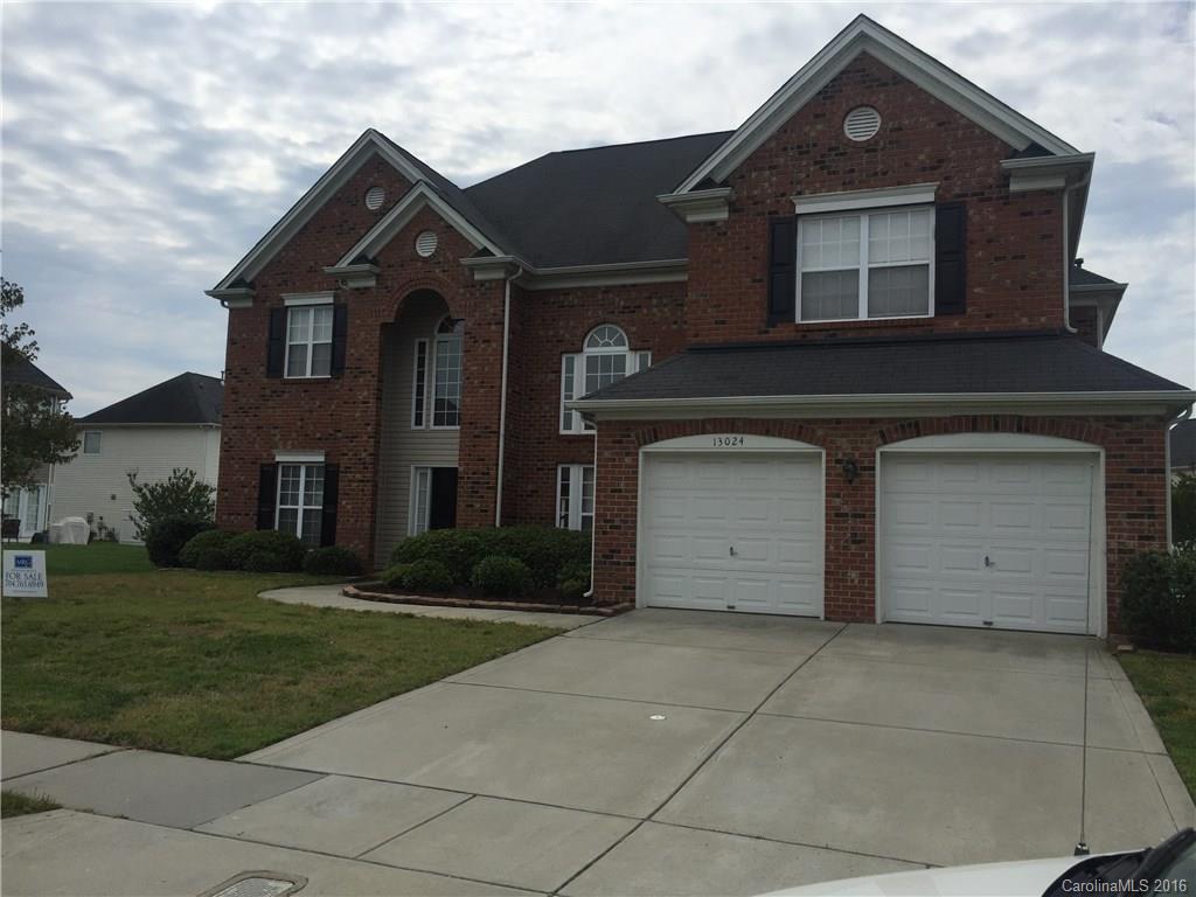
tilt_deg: +4.2
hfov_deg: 61.7
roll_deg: -2.7
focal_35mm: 29
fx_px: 1002
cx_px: 598
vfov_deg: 48.2
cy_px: 448
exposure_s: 1/3597
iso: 32
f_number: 2.2
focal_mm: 4.15
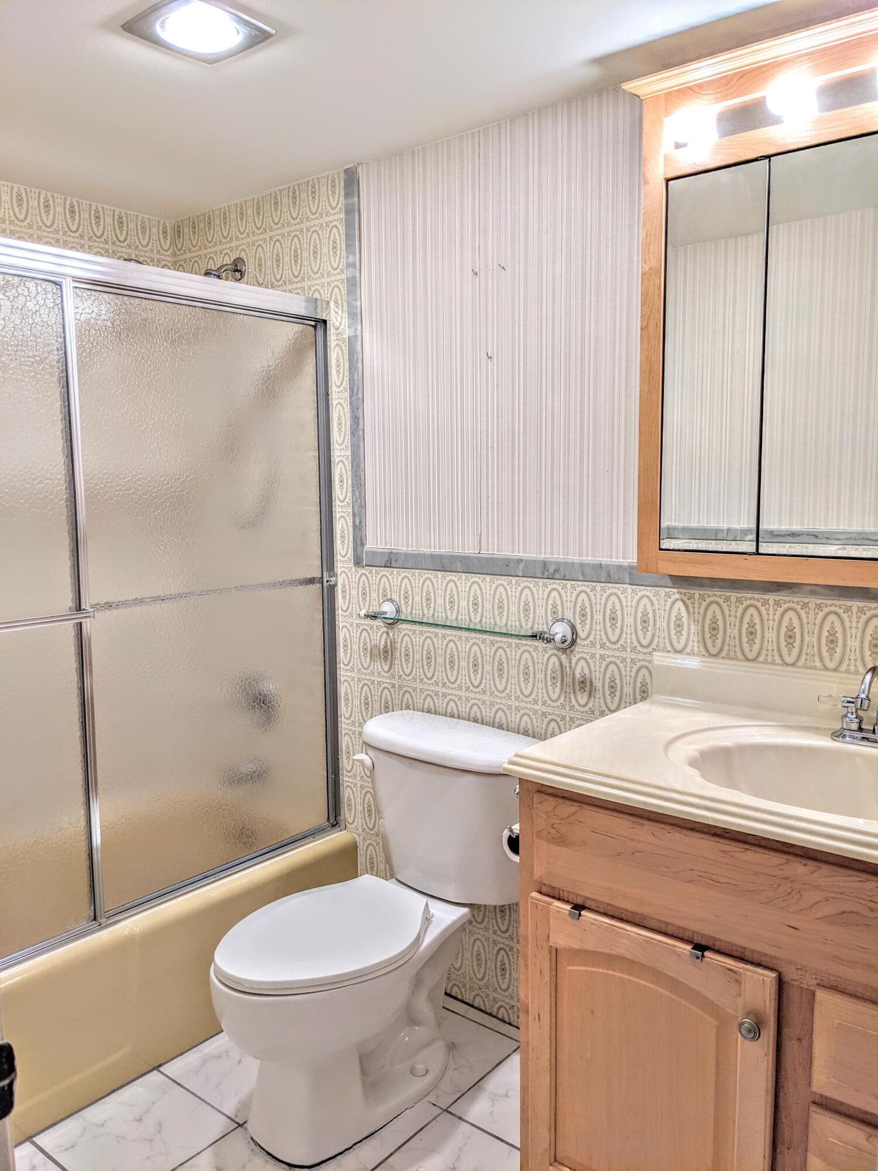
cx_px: 439
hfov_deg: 51.4
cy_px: 586
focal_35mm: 27
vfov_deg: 65.3
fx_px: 913
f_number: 1.73
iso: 51
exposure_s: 1/60
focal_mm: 4.38
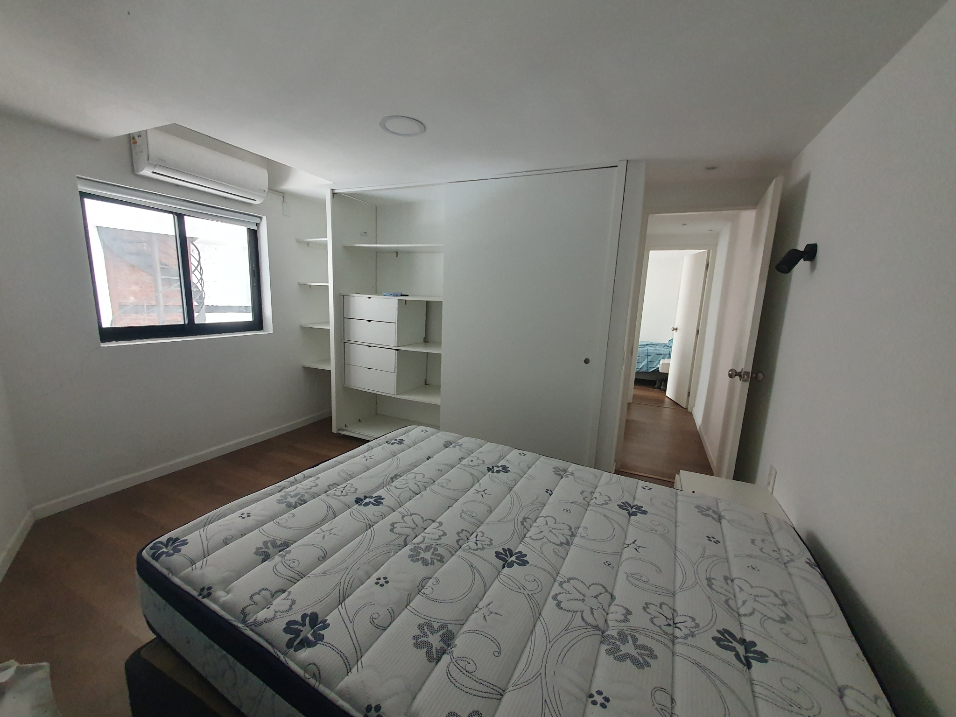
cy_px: 358
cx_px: 478
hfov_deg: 106.2
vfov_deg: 89.9
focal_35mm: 13
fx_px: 359
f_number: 2.2
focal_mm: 1.8
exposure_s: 1/33
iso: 500
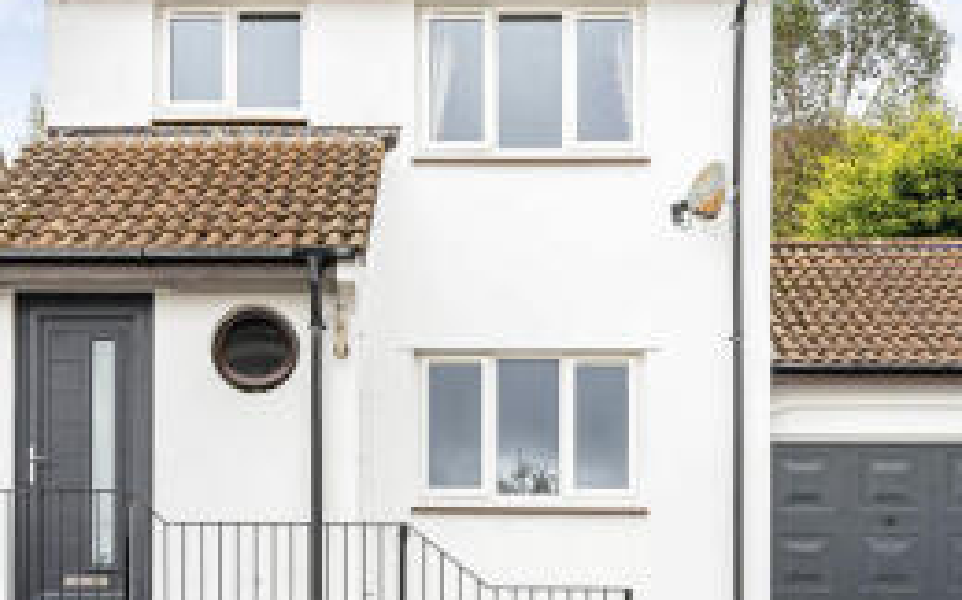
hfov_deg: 36.3
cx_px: 437
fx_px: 1467
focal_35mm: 56
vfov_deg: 23.1
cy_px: 354
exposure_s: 1/640
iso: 1000
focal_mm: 30
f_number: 8
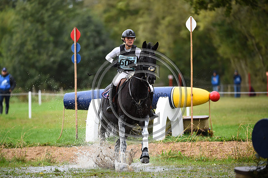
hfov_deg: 6.7
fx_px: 2306
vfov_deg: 4.4
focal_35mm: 310
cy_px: 89
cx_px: 134
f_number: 4.5
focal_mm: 310
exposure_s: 1/1000
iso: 1600
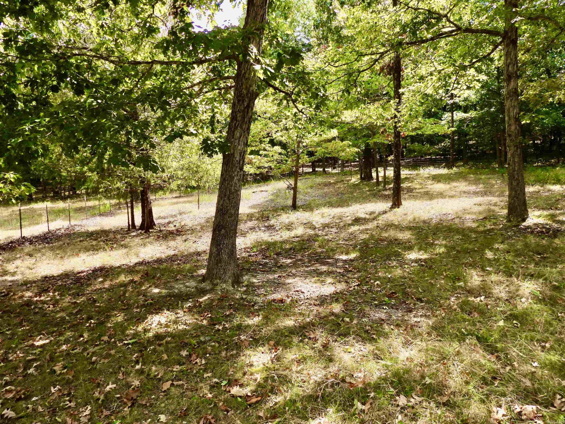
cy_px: 212
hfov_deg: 71.6
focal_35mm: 24
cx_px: 282
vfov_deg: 56.8
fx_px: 392
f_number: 2.8
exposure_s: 1/400
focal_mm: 4.3
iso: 100
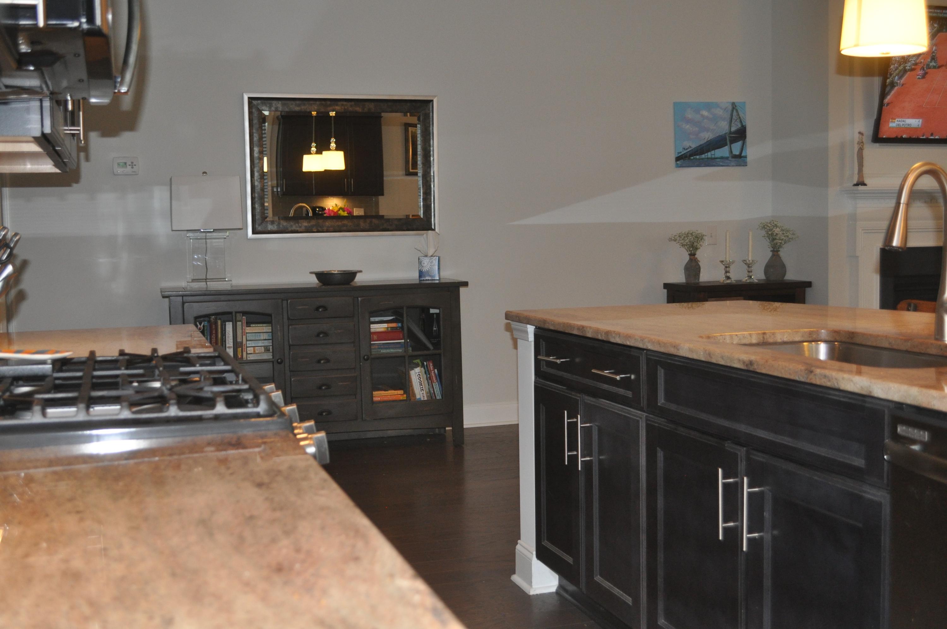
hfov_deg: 46.5
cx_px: 474
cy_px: 314
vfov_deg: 31.8
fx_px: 1103
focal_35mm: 42
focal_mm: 28
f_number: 4.5
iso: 800
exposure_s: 1/60
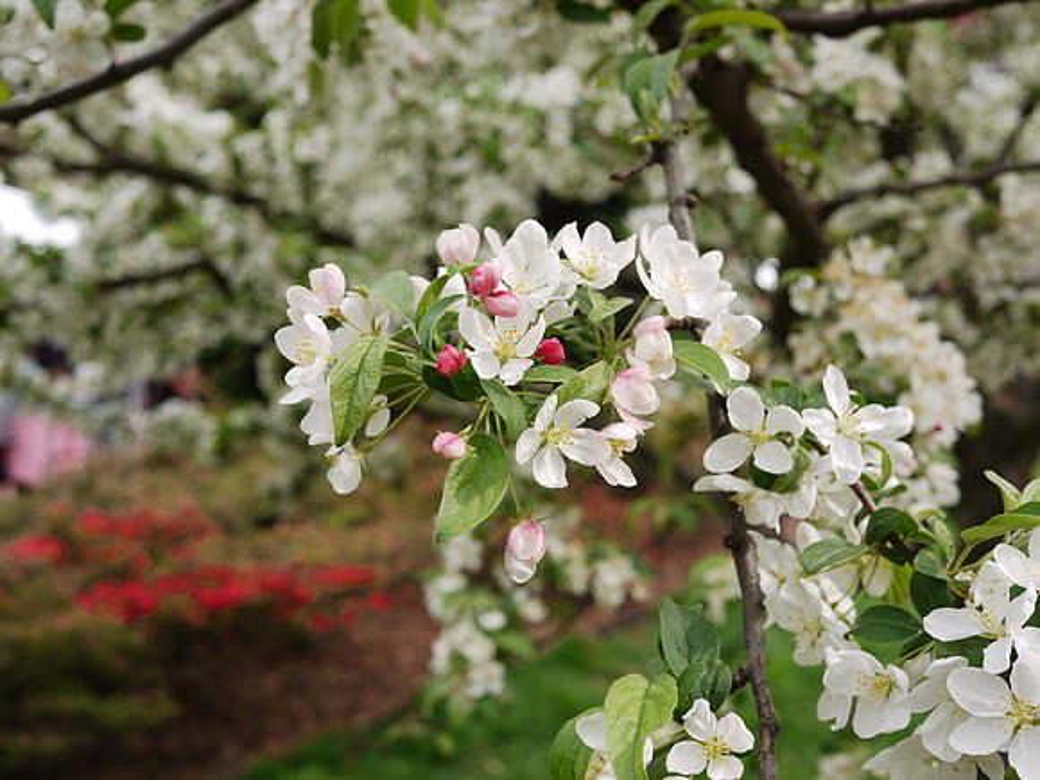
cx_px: 520
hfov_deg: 46.8
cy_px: 390
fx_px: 1202
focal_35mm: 40
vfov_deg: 36.0
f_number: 4
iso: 100
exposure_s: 1/200
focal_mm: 20
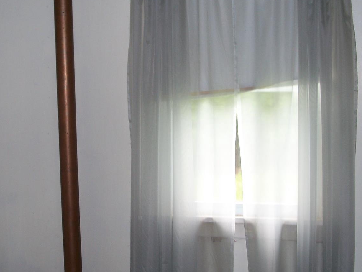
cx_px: 132
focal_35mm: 67
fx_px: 701
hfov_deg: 28.8
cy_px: 170
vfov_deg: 21.9
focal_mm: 7.8
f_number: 2.8
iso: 80
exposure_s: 1/60
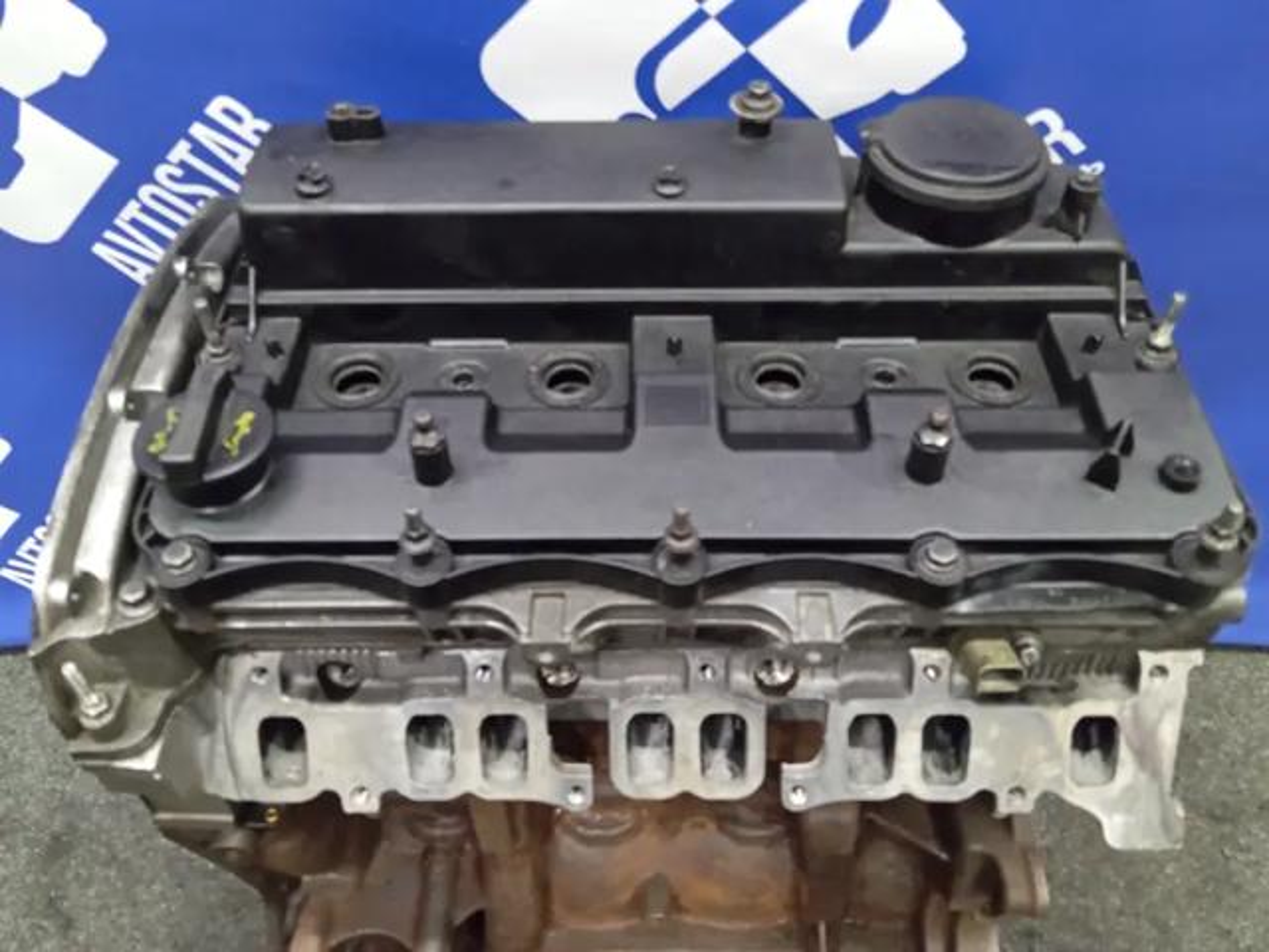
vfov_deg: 49.7
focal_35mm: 28
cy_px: 476
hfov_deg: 63.4
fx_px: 1026
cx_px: 634
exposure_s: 1/33.3
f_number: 1.8
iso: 572
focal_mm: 4.25
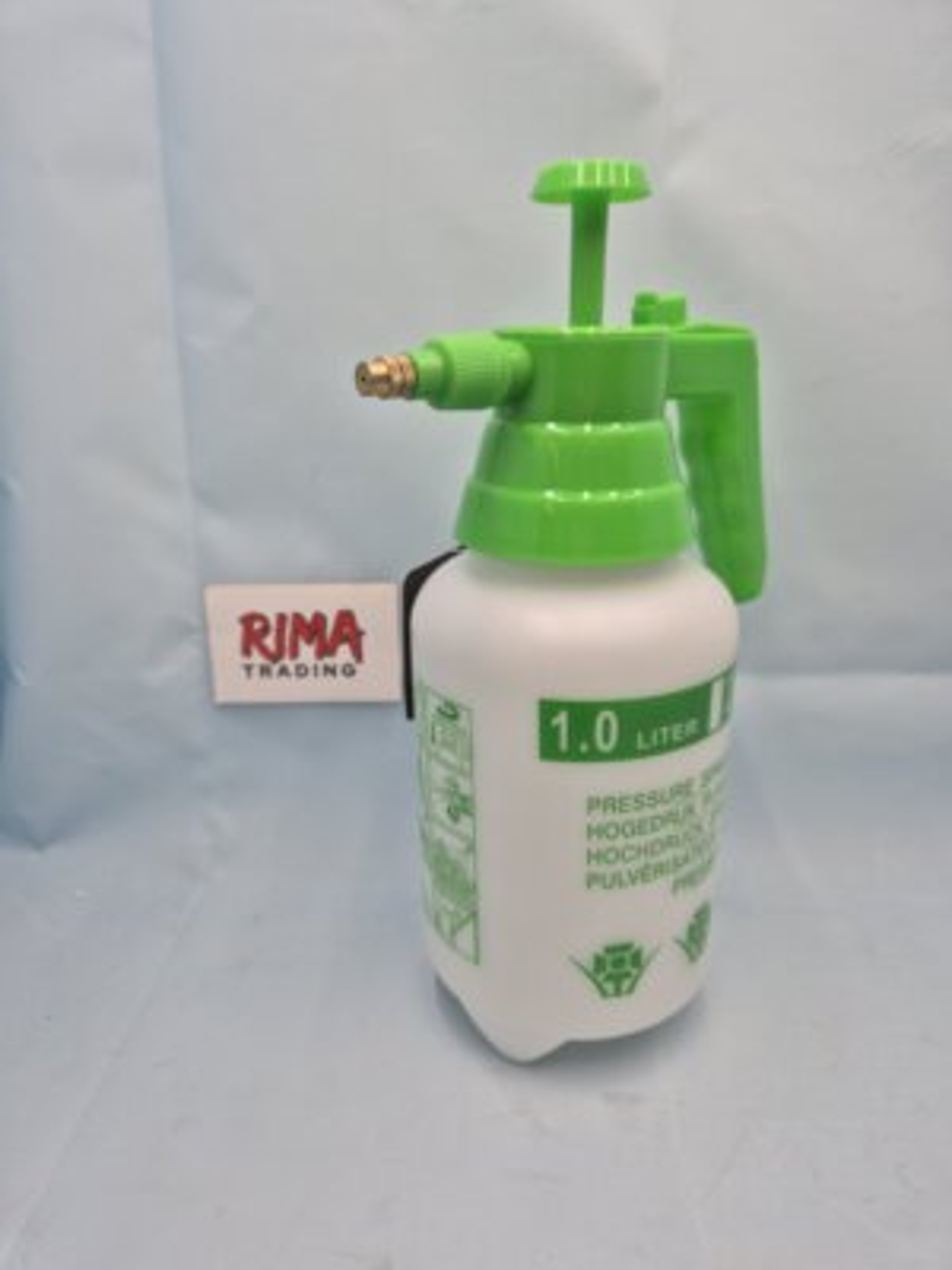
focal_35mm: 23
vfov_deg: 73.9
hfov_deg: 58.9
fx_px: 843
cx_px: 476
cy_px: 635
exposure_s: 1/100
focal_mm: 5.4
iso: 40
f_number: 1.8
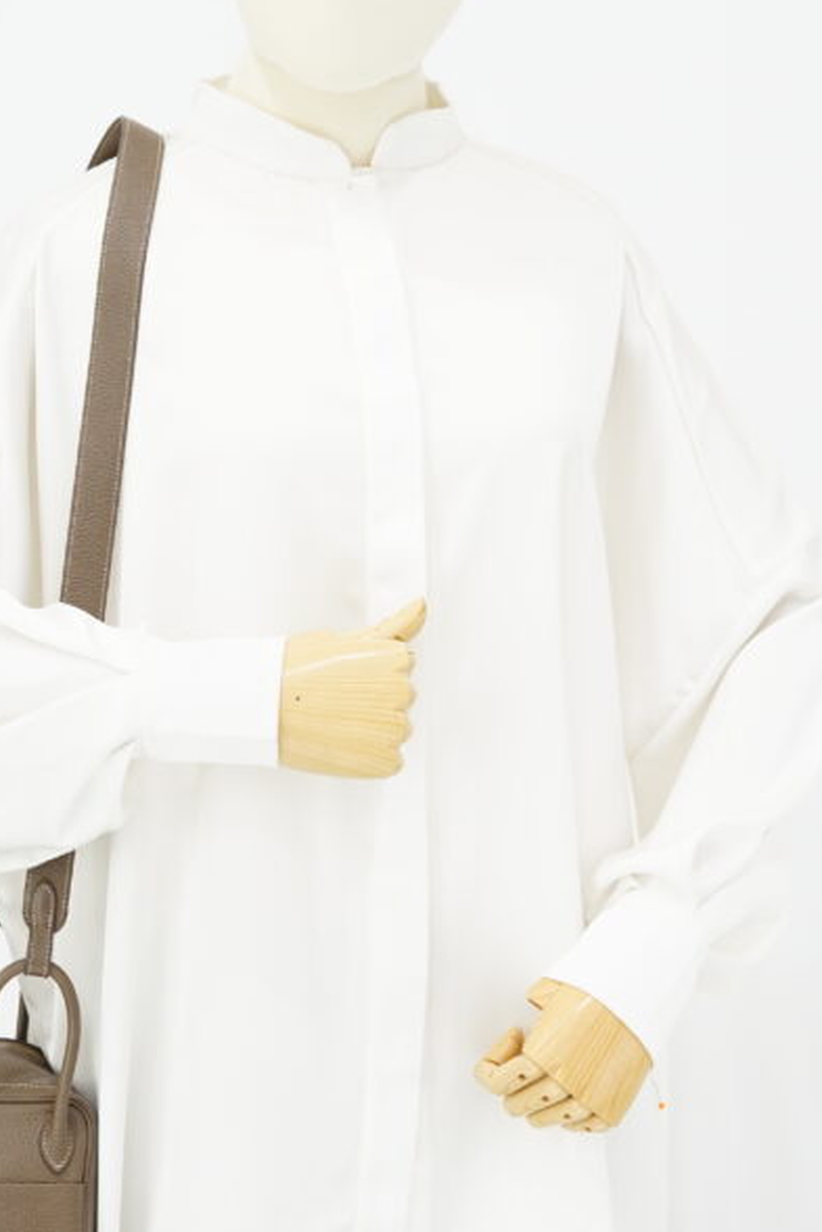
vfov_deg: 23.4
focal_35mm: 87
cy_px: 642
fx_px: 2978
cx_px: 302
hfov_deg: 15.7
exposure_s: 1/8
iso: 640
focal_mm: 50
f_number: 6.3
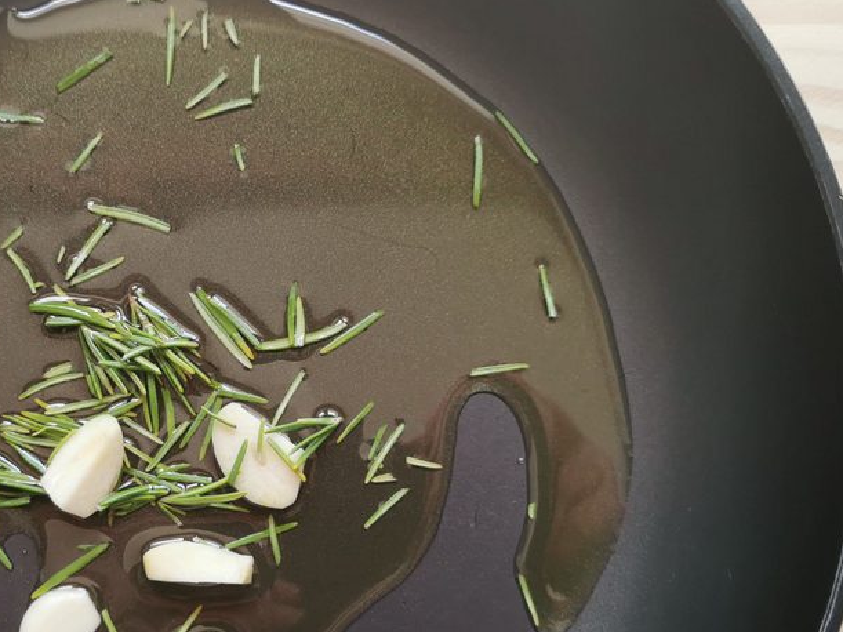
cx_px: 172
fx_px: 1290
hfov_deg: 35.1
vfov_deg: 27.4
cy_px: 417
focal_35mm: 53
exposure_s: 1/110
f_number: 1.6
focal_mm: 5.56
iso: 50
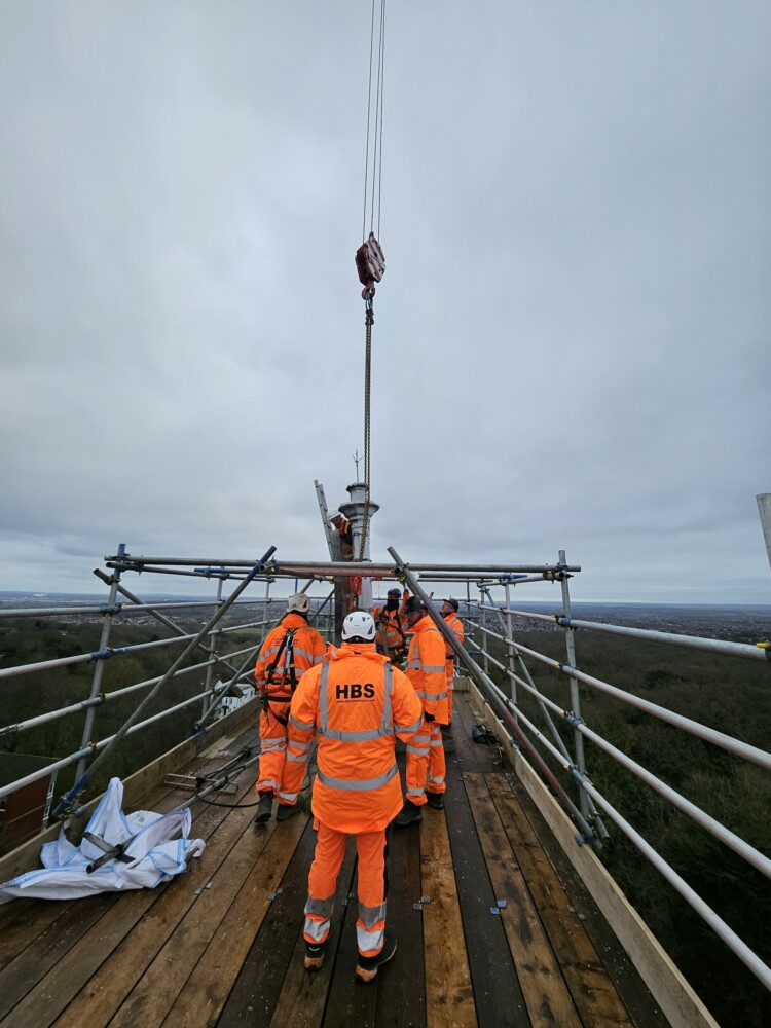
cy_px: 514
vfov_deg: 106.2
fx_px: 386
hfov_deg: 89.9
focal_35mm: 13
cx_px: 386
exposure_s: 1/277
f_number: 2.2
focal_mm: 1.74
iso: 32
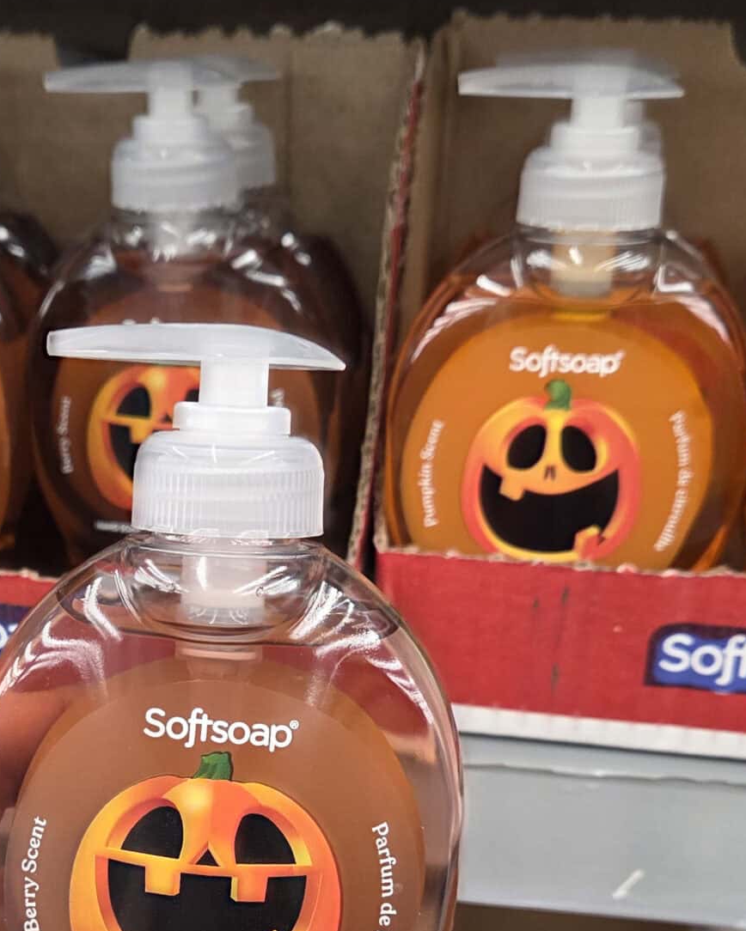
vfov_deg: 34.3
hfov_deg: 28.3
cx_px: 207
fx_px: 1462
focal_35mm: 53
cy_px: 745
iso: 400
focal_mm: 5.4
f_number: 1.8
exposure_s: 1/120
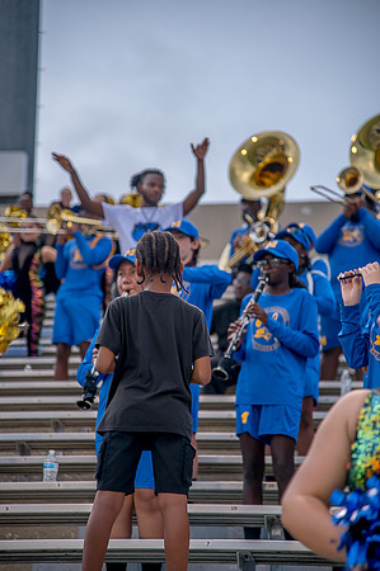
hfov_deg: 11.4
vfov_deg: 17.1
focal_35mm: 120
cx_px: 190
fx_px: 1904
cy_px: 286
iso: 400
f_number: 4
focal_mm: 120
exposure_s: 1/200
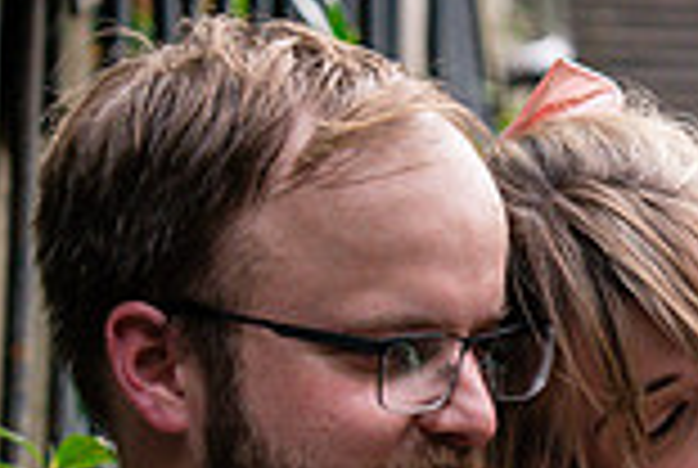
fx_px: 4429
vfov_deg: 6.0
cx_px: 883
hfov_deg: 8.9
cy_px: 632
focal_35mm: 228
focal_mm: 61
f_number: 2.8
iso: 2000
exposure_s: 1/1250
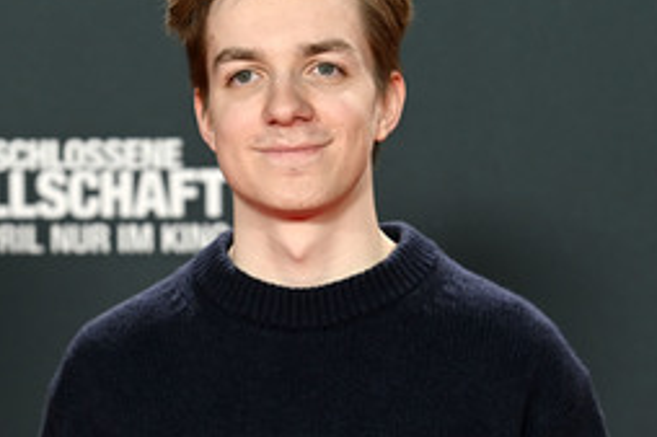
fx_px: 3958
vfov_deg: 6.3
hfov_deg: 9.5
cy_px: 269
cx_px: 162
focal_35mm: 217
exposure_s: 1/500
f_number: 4.8
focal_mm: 122
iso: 2200
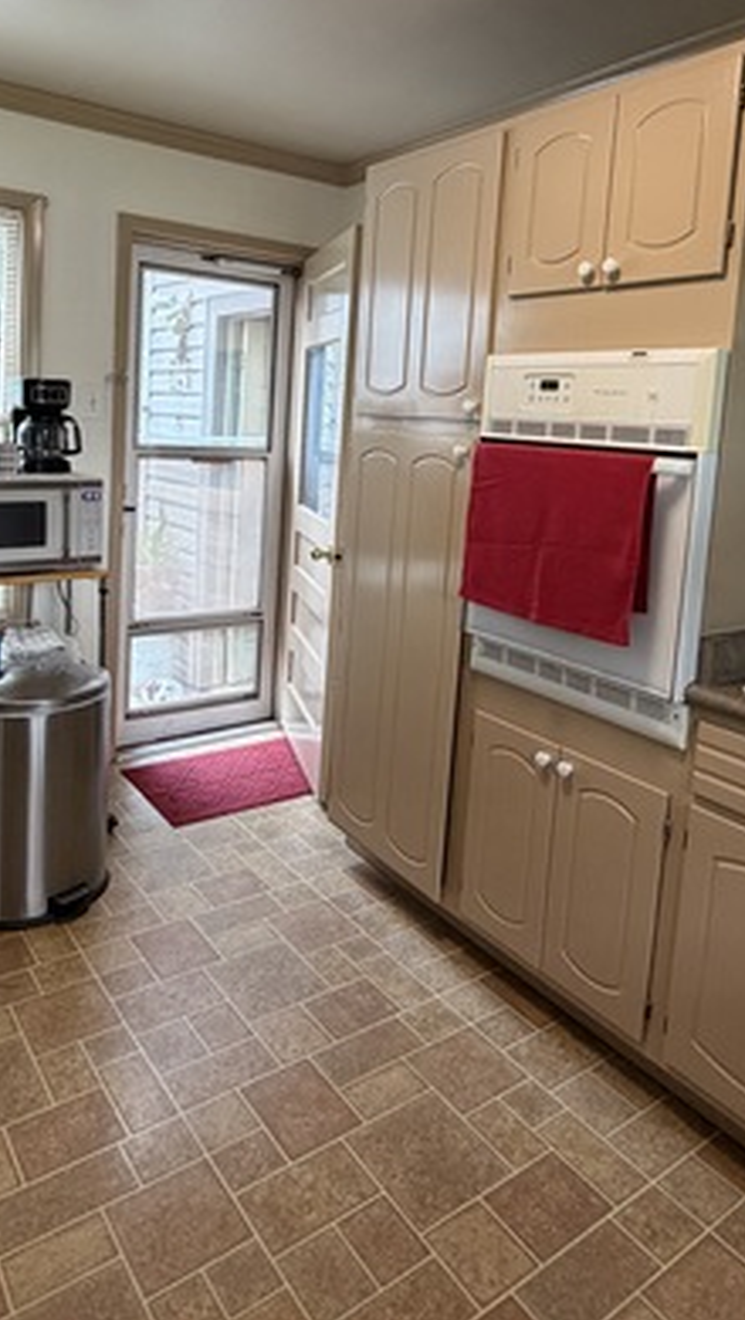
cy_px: 511
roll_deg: -3.1
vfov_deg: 73.0
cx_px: 349
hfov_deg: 46.0
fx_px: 876
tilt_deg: -5.7
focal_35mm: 25
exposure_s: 1/60
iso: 250
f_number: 2.2
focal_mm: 2.22
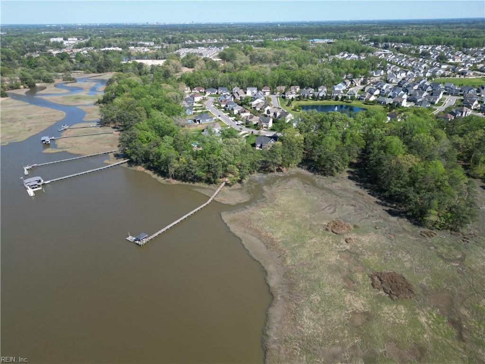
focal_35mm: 24
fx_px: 336
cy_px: 182
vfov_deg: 56.8
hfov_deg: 71.6
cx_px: 242
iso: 110
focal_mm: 6.72
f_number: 1.7
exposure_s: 1/2000
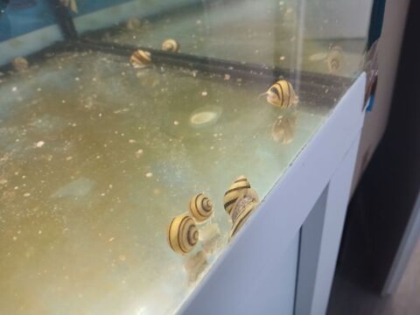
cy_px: 158
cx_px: 210
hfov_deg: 67.3
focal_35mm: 26
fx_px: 315
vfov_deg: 53.1
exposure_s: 1/25
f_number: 1.8
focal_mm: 3.98
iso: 500
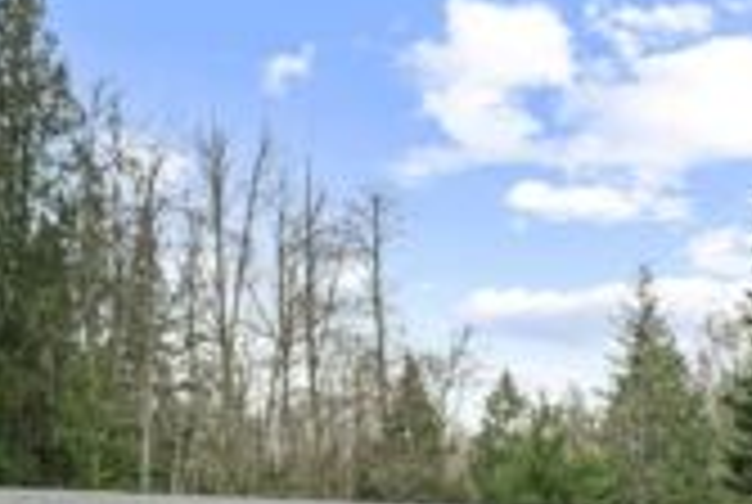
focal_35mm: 44
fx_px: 925
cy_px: 560
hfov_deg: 44.0
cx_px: 459
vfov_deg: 27.7
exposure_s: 1/50
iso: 200
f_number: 9
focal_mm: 18.5
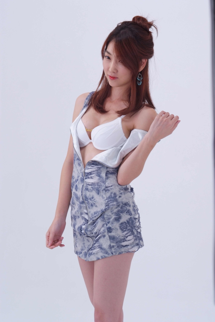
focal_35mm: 128
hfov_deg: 10.7
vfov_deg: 16.0
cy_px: 161
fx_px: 1144
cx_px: 108
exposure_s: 1/200
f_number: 4.5
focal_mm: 85
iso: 320
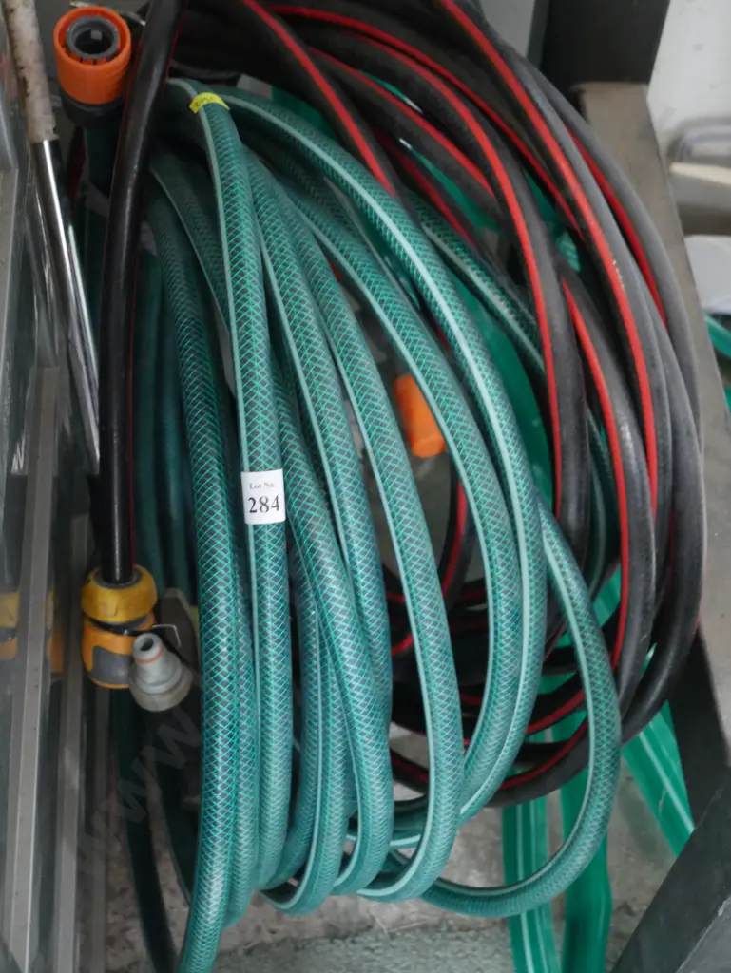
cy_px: 486
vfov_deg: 36.8
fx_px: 1463
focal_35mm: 52
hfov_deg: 28.1
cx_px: 366
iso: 3200
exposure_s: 1/8
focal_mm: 26
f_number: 5.3
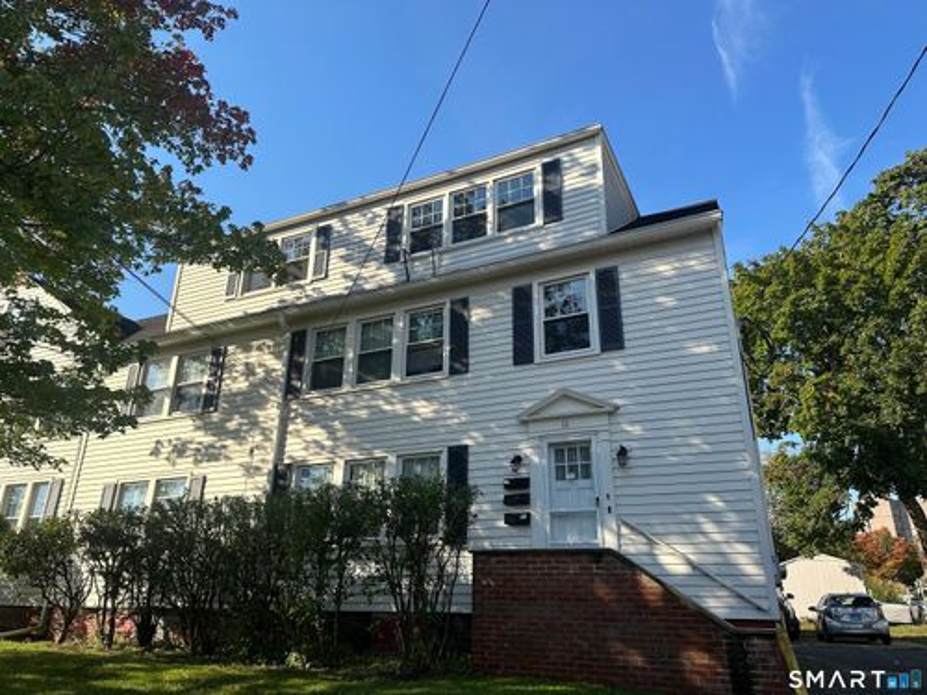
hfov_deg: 71.6
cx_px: 464
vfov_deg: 56.8
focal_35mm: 24
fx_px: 643
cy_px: 348
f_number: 1.78
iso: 80
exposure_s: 1/2410
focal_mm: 6.86
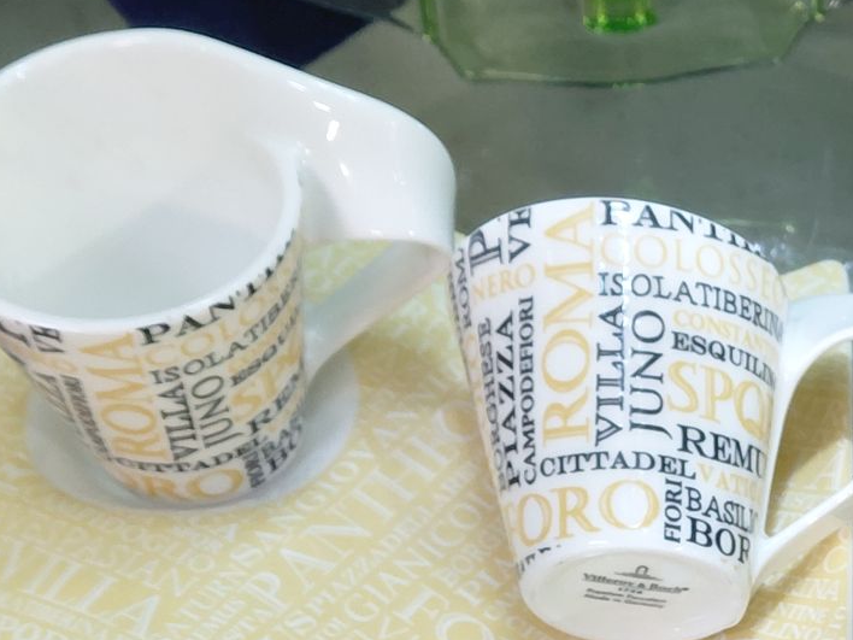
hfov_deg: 25.5
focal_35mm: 72
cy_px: 870
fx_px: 1774
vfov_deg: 18.7
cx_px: 889
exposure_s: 1/50.1
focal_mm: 4.69
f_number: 1.8
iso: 400
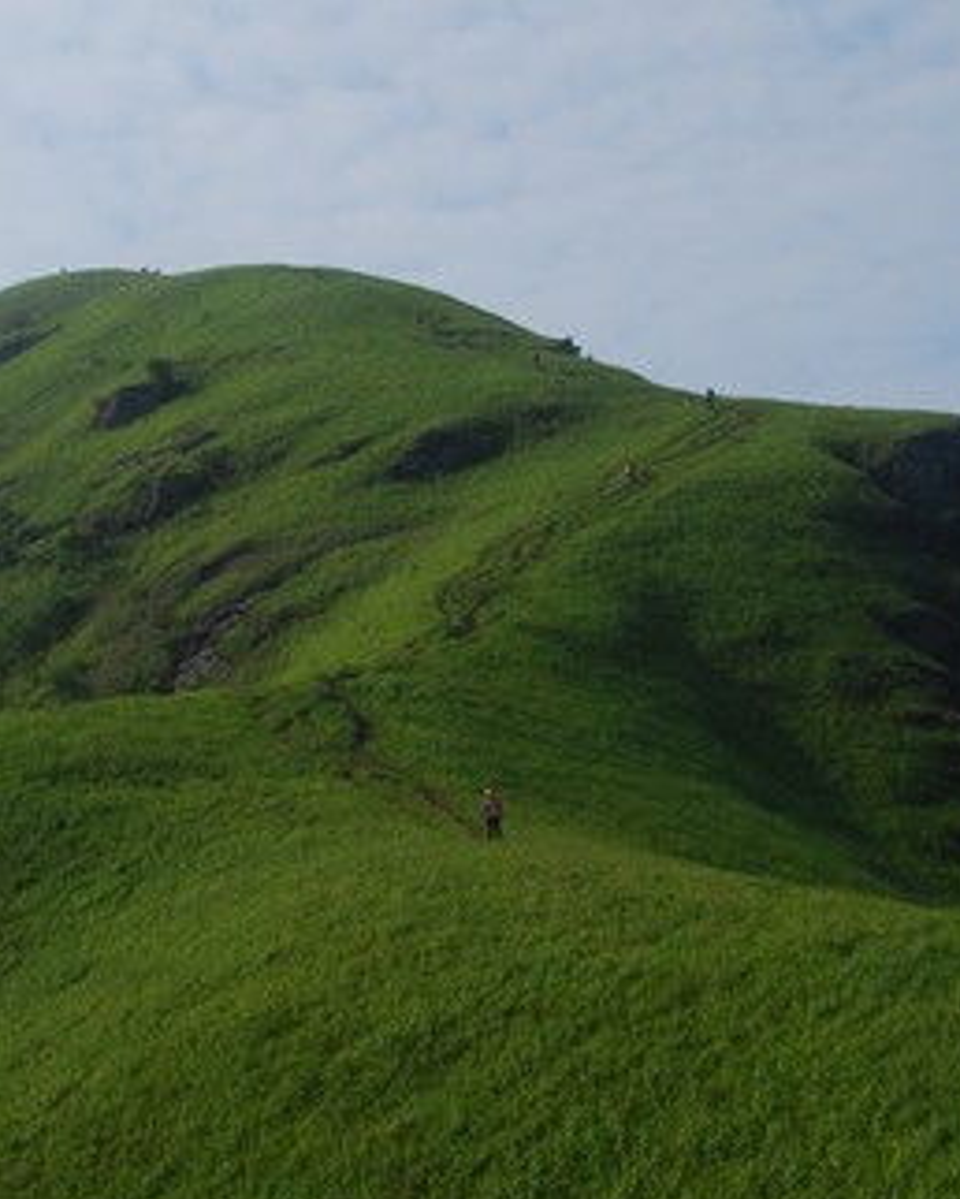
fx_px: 2448
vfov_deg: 27.4
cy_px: 465
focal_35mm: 69
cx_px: 534
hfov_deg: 22.2
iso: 100
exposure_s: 1/100
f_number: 18
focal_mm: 22
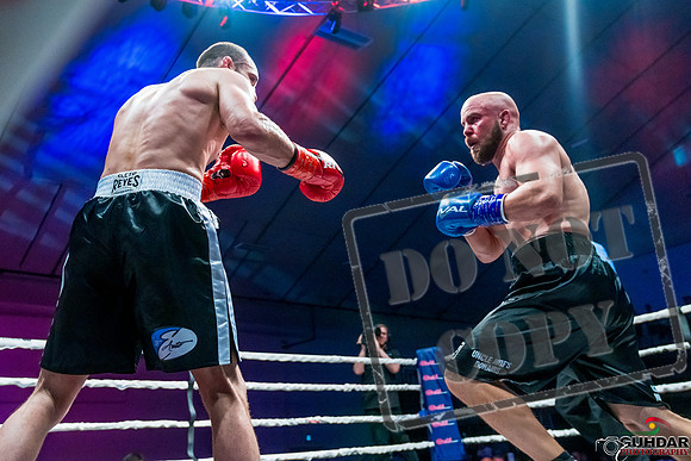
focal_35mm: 36
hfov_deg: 53.2
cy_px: 196
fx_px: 686
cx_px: 293
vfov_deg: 37.1
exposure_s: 1/1000
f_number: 4
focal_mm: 31
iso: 4000
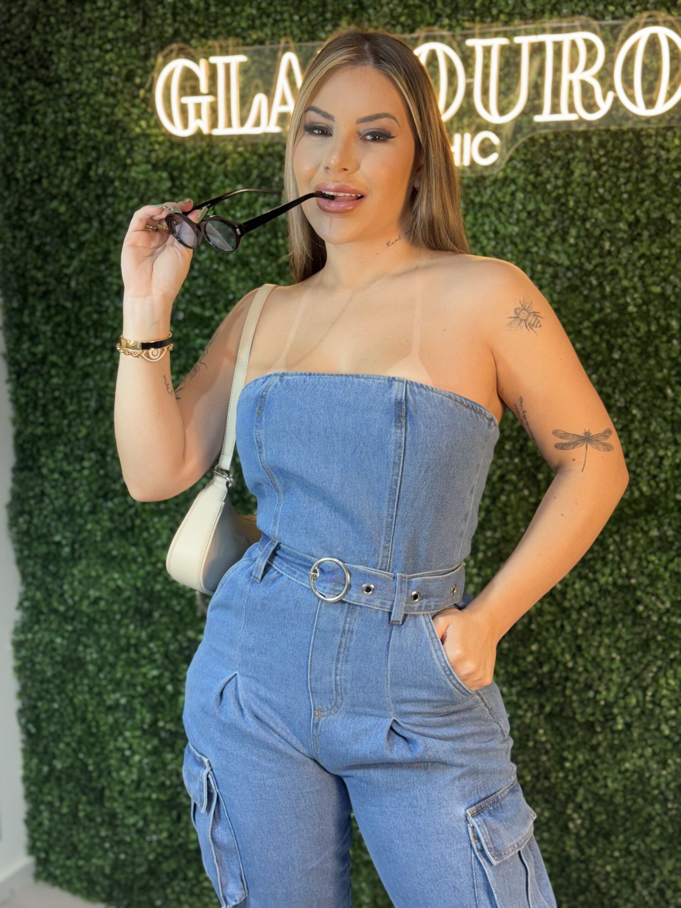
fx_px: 1259
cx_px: 340
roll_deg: -0.8
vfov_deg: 39.7
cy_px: 454
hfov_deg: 30.3
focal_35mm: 48
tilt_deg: -8.4
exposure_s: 1/120
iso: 50
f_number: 1.78
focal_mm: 6.76
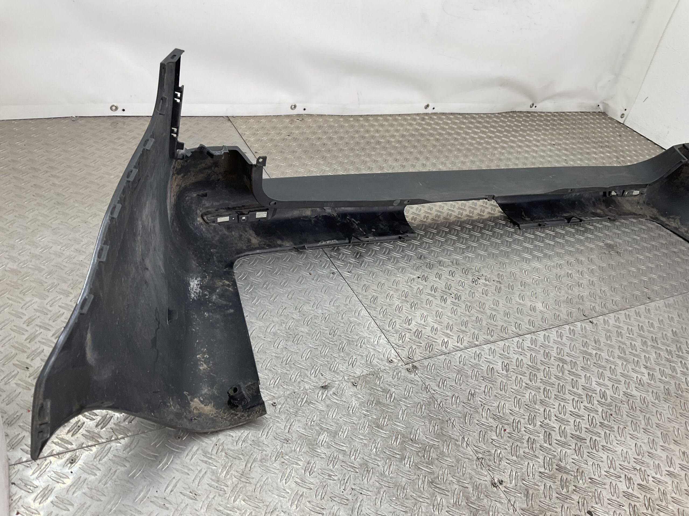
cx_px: 344
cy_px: 258
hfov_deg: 61.7
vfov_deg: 48.2
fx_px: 577
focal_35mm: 29
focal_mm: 3
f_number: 1.8
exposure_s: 1/100
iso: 20
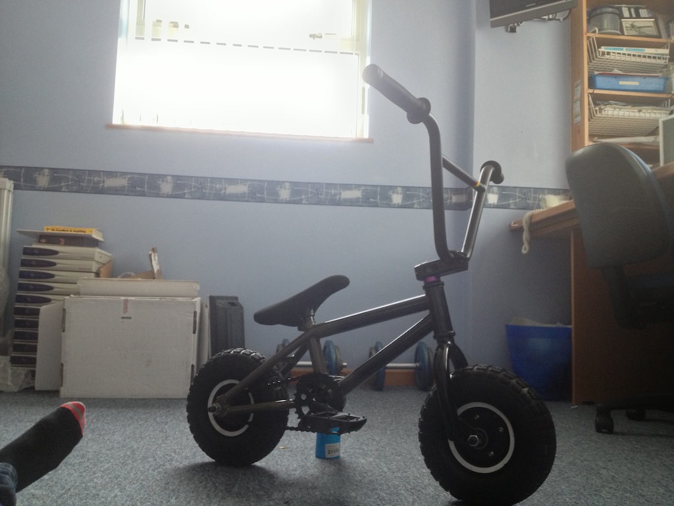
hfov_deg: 52.6
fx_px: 681
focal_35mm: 35
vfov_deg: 40.7
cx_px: 337
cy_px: 253
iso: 200
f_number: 2.4
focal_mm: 4.28
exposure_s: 1/20
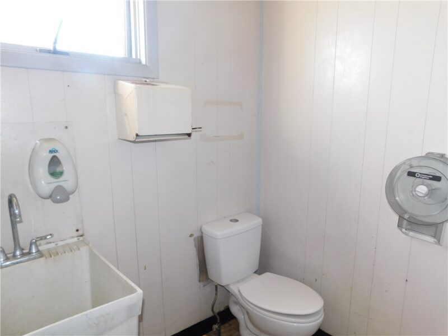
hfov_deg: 73.9
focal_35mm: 23
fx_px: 298
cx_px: 224
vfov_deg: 58.9
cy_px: 168
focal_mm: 4
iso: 200
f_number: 3
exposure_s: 1/30
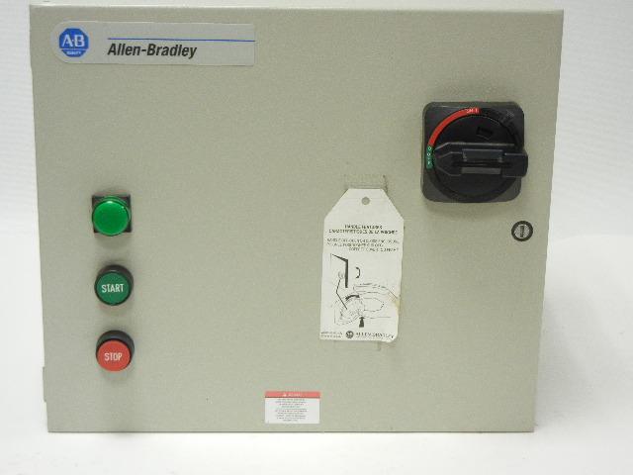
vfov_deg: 19.1
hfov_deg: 25.3
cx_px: 316
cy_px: 238
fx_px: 1408
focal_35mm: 77
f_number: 4.3
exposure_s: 1/30
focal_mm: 13.9
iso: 248
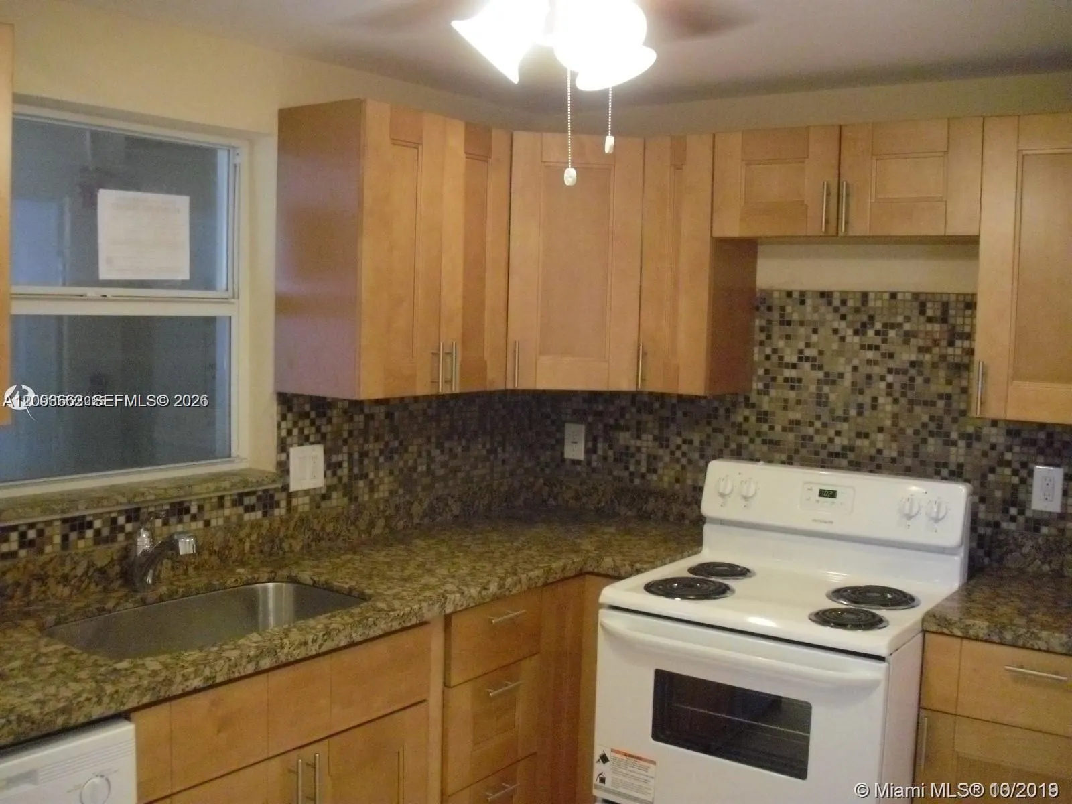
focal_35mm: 38
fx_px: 1177
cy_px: 402
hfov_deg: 49.0
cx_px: 536
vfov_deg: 37.7
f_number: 2.8
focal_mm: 6.2
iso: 800
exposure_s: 1/80
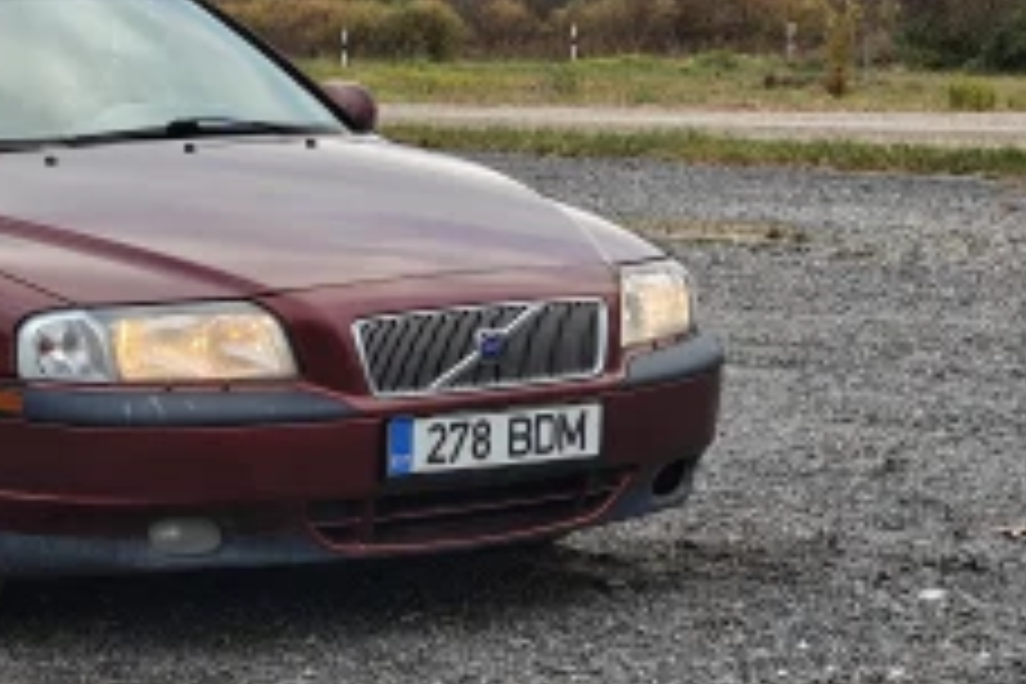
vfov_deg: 9.4
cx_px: -32
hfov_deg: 13.8
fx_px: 4161
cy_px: 284
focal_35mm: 146
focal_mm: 6.57
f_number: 1.68
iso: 79
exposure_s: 1/619
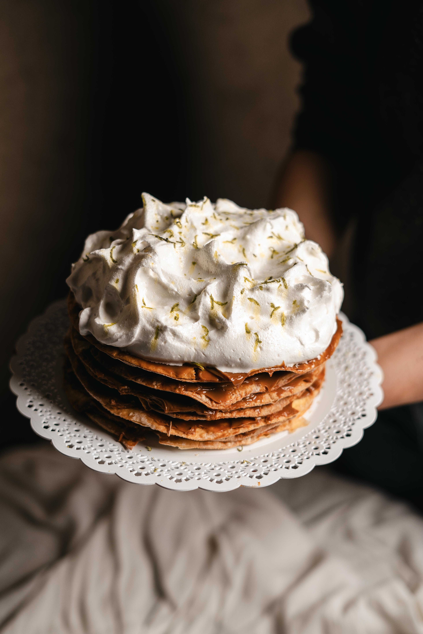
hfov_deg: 27.0
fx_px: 881
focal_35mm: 50
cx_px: 212
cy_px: 317
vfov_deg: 39.6
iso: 125
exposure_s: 1/200
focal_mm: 50
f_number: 2.5
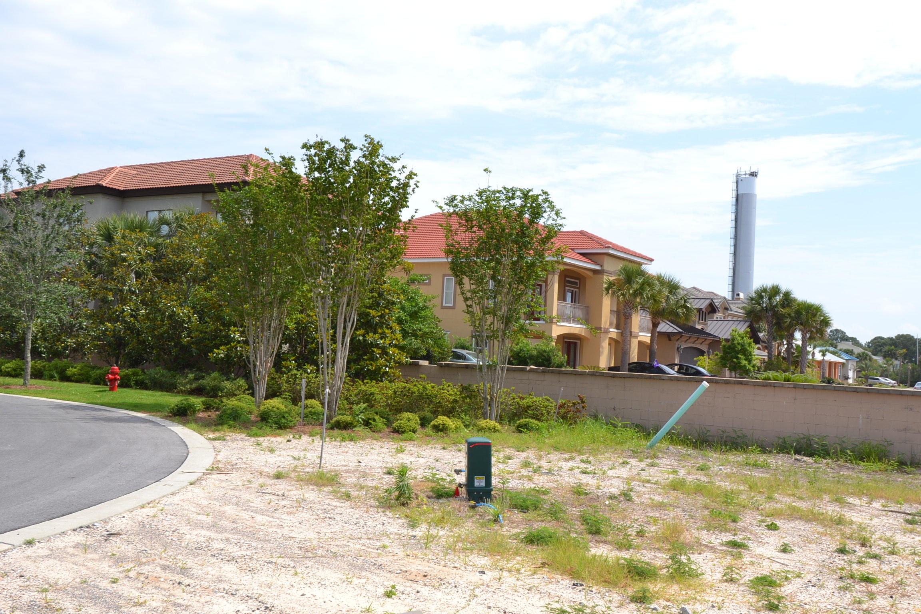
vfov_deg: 36.9
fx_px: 921
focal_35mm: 36
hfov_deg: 53.1
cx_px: 460
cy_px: 307
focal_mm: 24
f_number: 9
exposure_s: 1/200
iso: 100
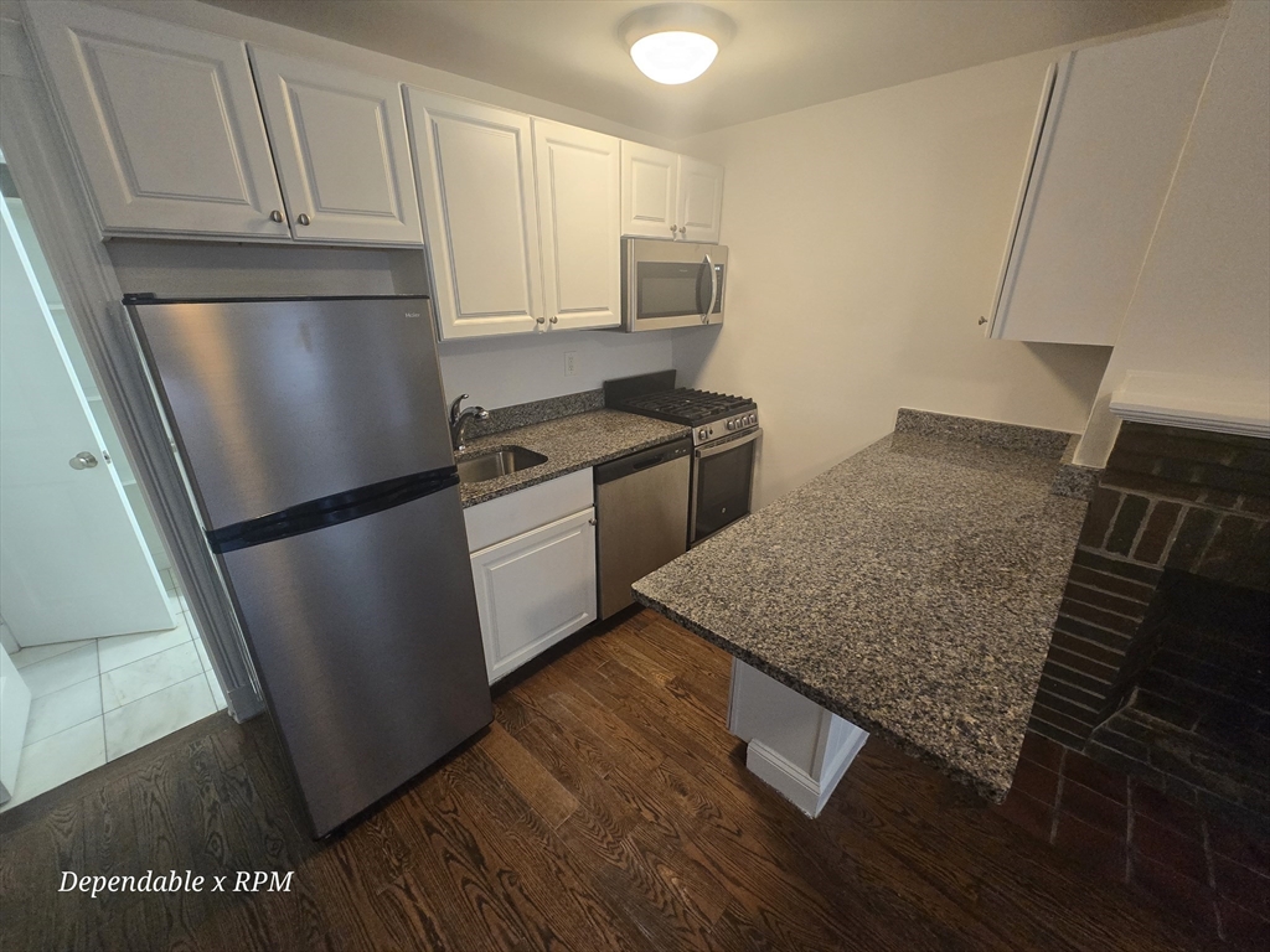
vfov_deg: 89.9
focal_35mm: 13
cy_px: 476
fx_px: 477
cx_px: 635
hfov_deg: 106.2
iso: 320
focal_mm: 1.7
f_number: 2.2
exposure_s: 1/60
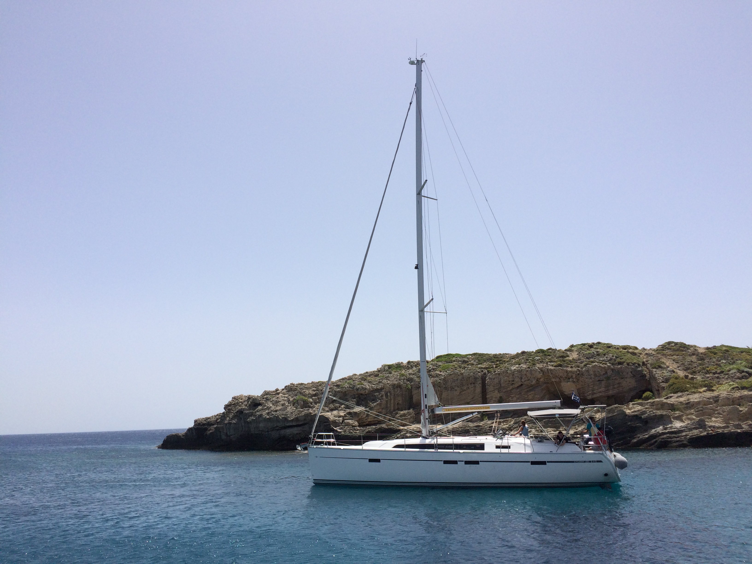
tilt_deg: +13.6
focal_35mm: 29
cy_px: 282
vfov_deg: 48.2
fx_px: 630
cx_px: 376
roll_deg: +1.4
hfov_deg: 61.7
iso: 32
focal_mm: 4.15
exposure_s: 1/3731
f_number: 2.2
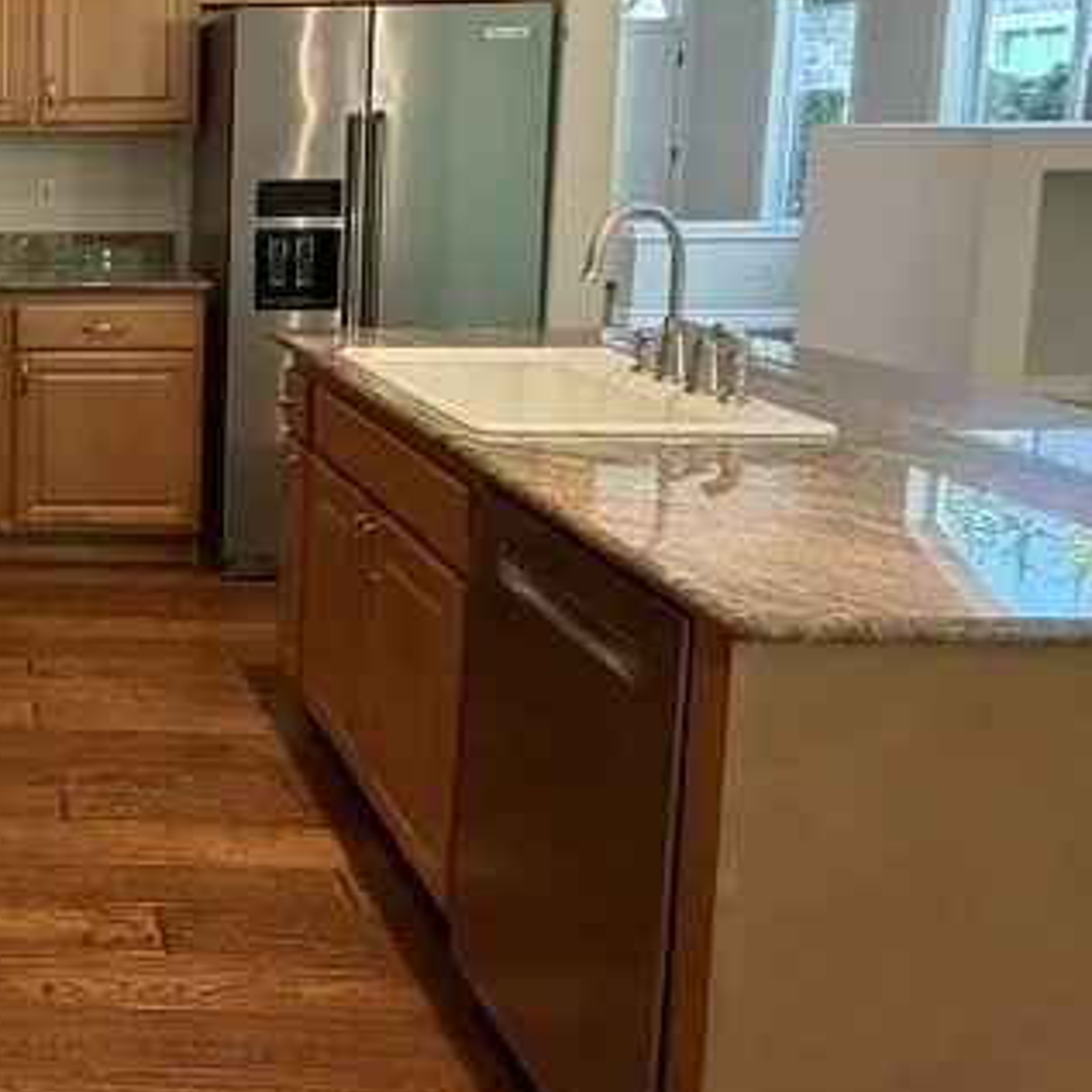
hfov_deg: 34.8
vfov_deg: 40.8
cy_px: 289
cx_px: -165
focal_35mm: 40
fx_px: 1428
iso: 200
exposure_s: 1/60
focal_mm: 2.22
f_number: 2.2
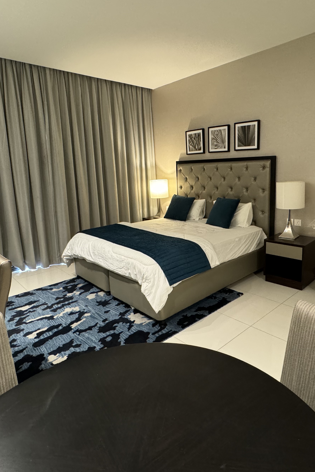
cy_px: 217
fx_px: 289
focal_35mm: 22
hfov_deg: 57.0
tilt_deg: -9.4
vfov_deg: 78.4
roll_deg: +2.7
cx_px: 179
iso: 640
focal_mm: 2.22
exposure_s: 1/50
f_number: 2.2
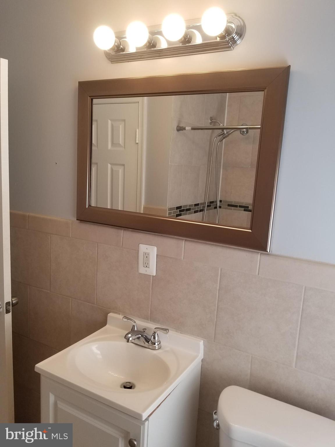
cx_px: 168
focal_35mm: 26
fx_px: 335
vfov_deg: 67.3
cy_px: 224
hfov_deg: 53.1
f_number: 1.7
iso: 80
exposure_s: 1/120
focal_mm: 4.3
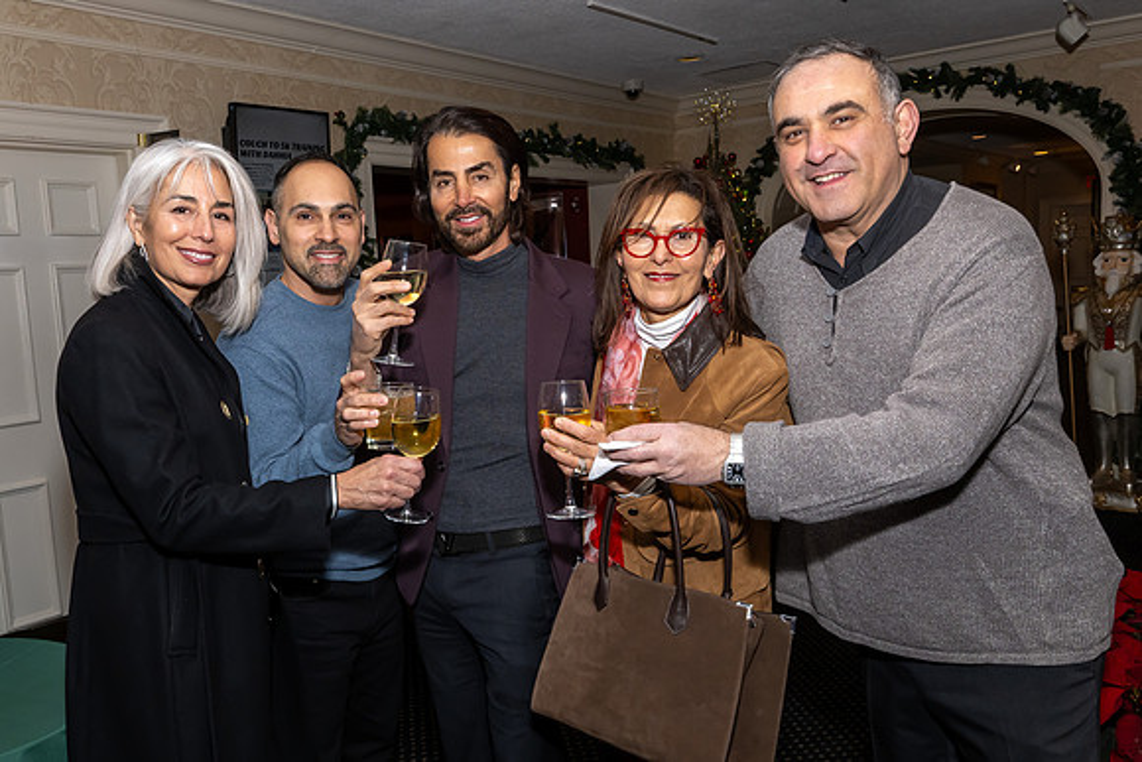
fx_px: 966
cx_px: 507
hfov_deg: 61.0
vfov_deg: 43.1
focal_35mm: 30
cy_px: 389
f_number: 9
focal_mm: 18
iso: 640
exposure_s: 1/250
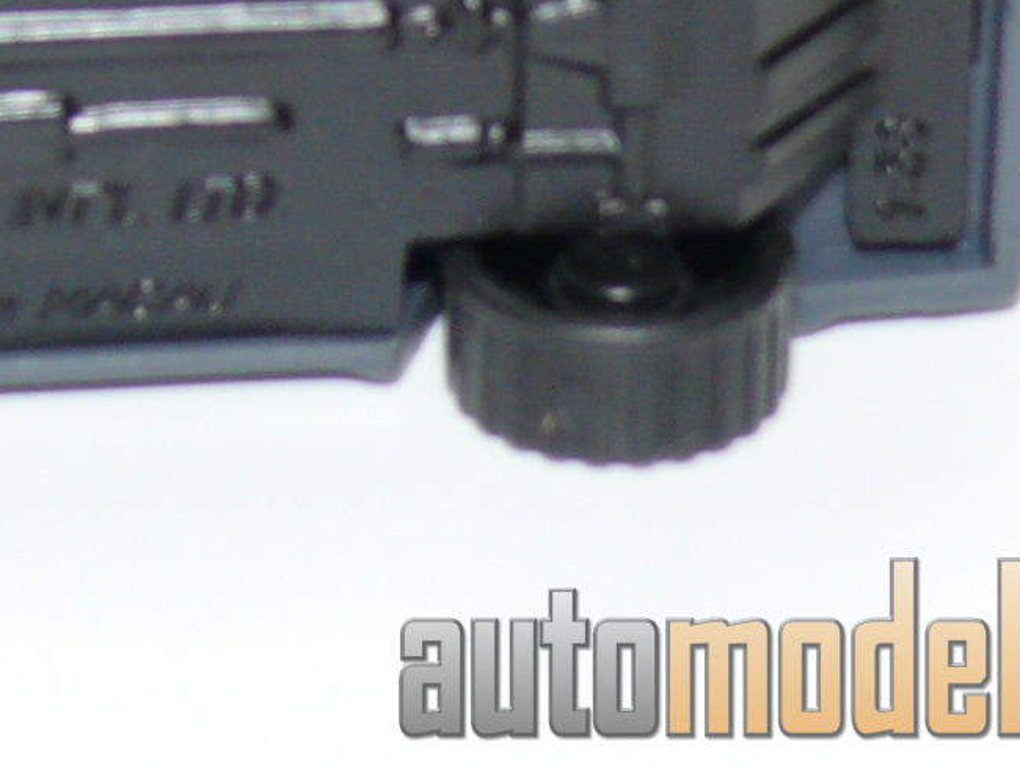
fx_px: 7399
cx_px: 38
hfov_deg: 7.9
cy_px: -144
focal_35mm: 251
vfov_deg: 5.9
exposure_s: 1/30
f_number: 4
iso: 100
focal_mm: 13.3
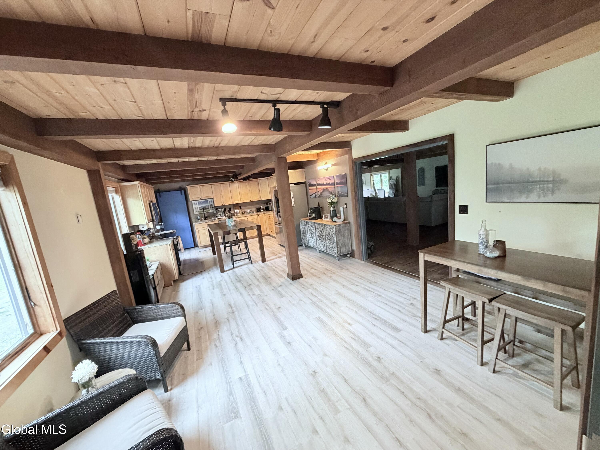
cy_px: 225
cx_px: 300
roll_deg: +6.7
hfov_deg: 102.1
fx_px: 243
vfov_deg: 85.7
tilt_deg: -8.1
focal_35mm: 14
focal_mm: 2.22
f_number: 2.2
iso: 500
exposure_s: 1/60
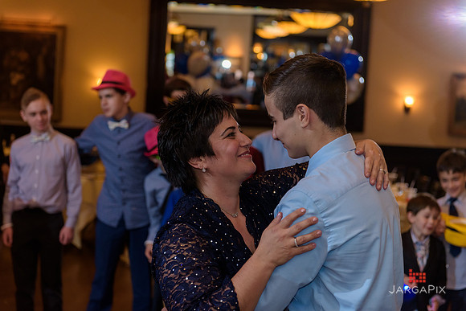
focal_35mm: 70
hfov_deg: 28.8
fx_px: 906
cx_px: 233
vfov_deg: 19.5
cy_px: 156
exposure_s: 1/125
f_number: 3.2
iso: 1250
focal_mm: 70
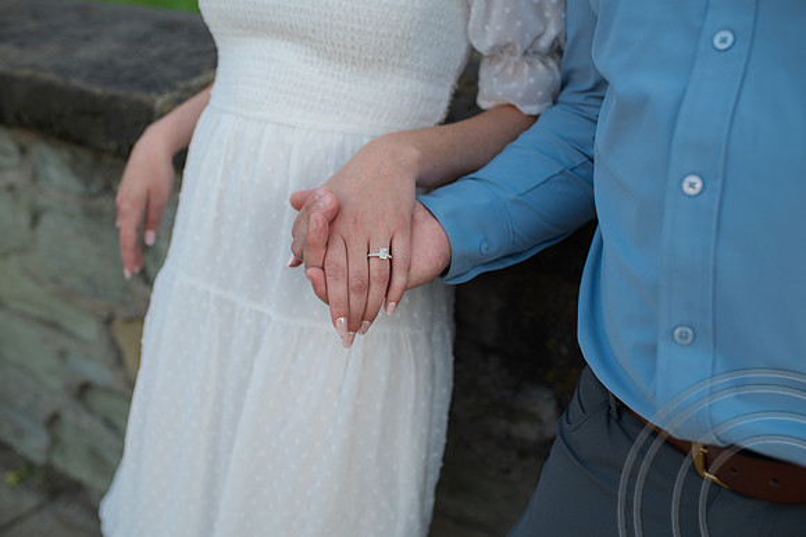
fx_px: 783
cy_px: 268
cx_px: 403
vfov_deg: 37.8
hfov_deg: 54.5
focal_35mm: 35
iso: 160
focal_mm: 35
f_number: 3.2
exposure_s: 1/320
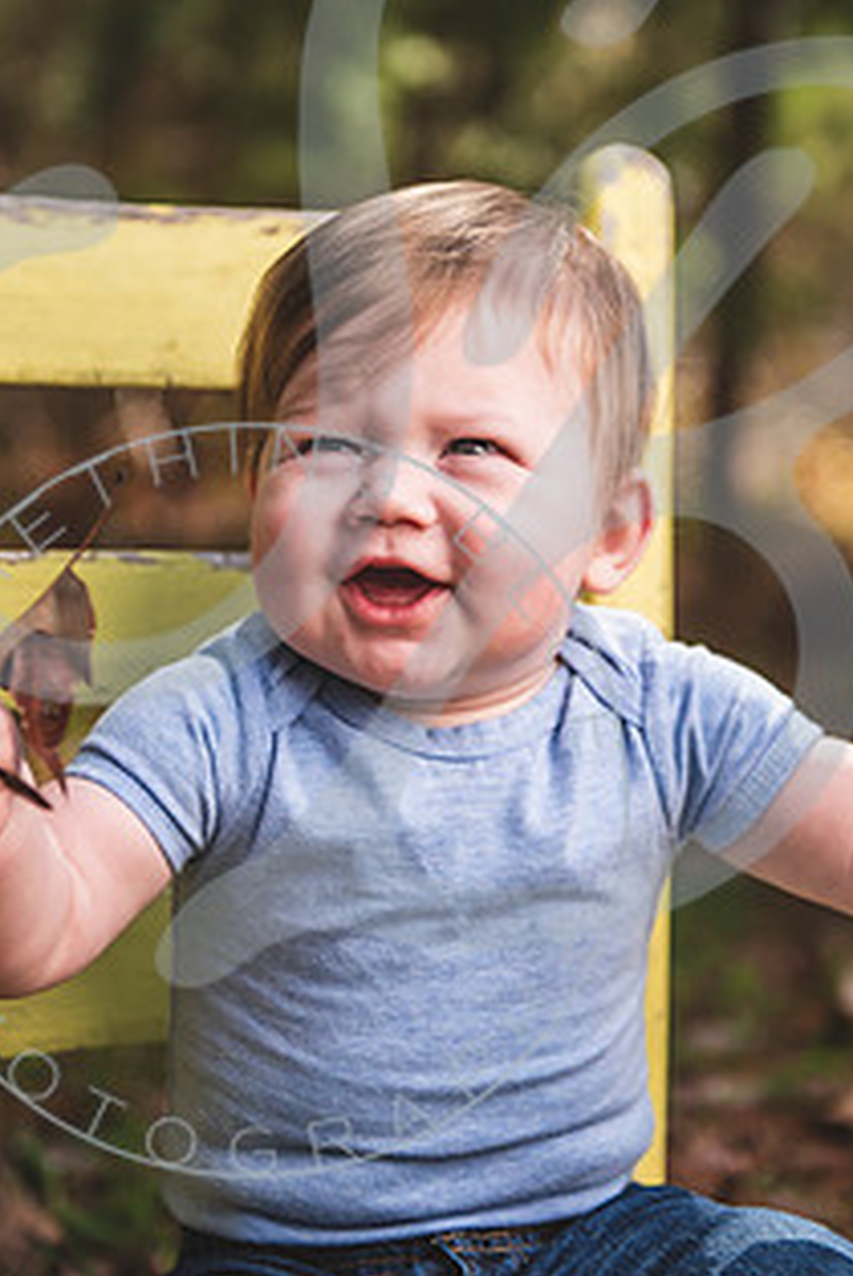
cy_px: 492
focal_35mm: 83
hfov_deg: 16.5
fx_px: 2943
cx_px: 435
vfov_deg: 24.4
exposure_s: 1/640
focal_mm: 58
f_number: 2.8
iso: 100
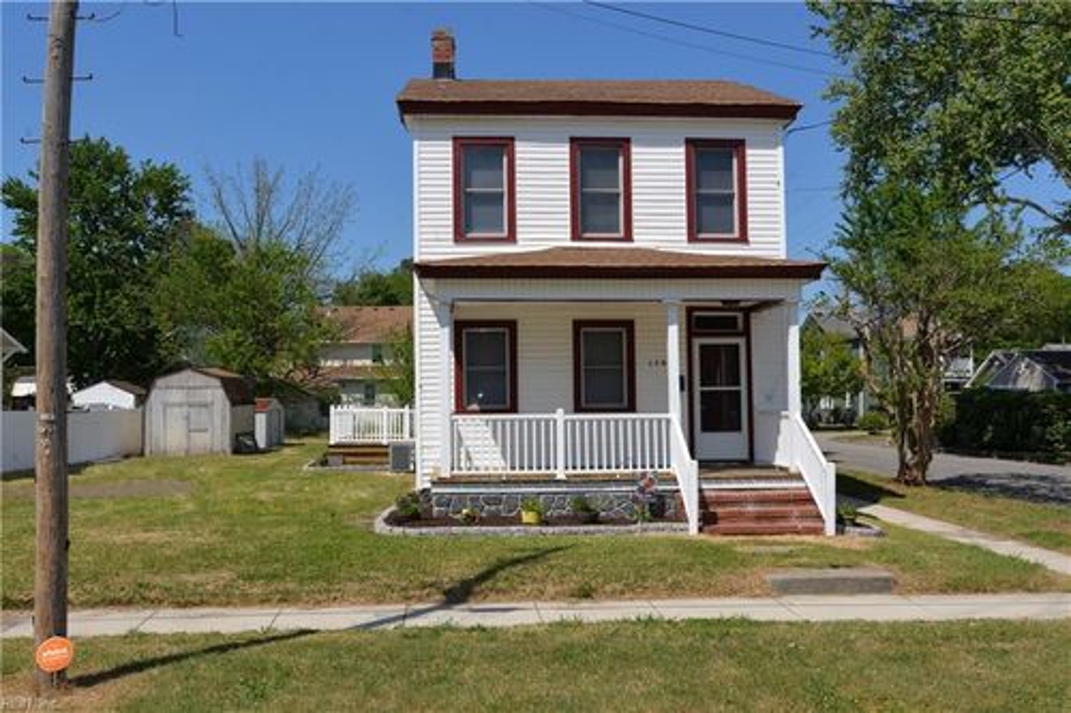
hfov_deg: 63.7
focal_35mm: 29
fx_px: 862
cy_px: 356
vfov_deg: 44.9
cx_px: 536
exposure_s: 1/200
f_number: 10
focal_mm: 29
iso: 100
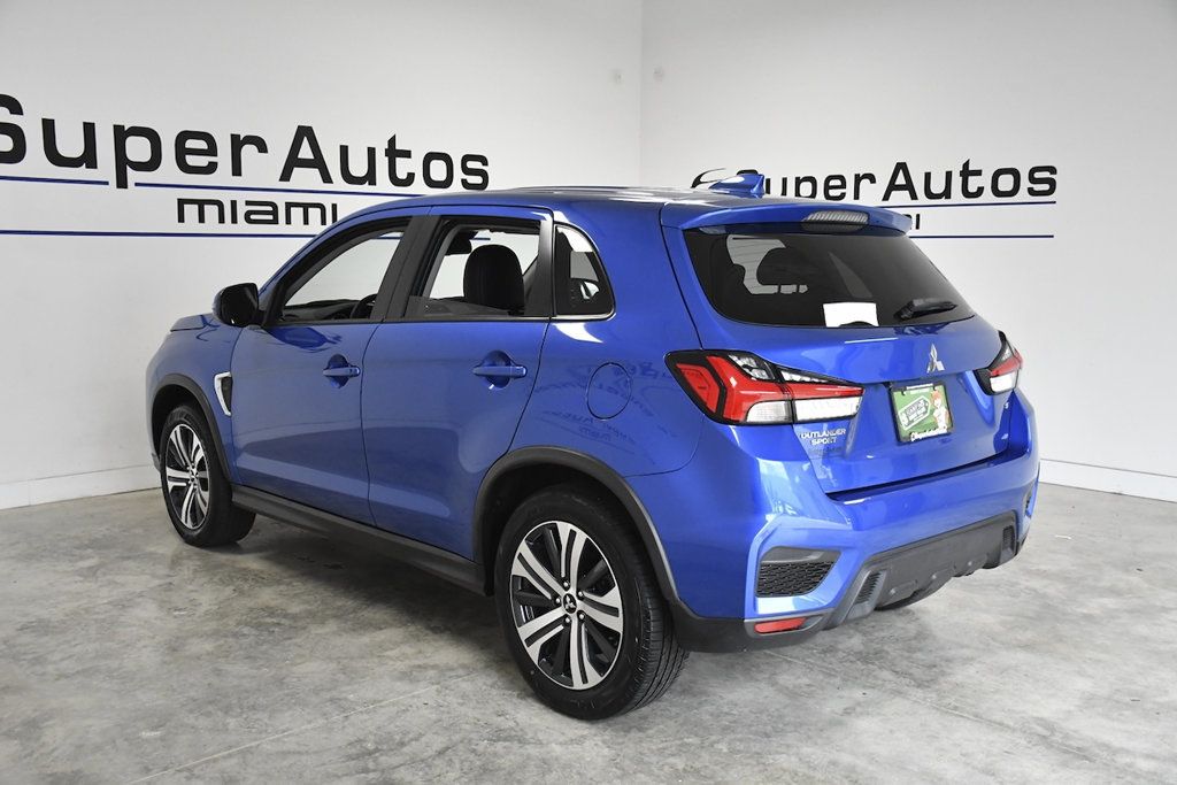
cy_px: 392
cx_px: 588
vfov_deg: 38.9
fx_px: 1112
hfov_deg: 55.8
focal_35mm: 34
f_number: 3.8
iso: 2500
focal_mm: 23
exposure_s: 1/1600
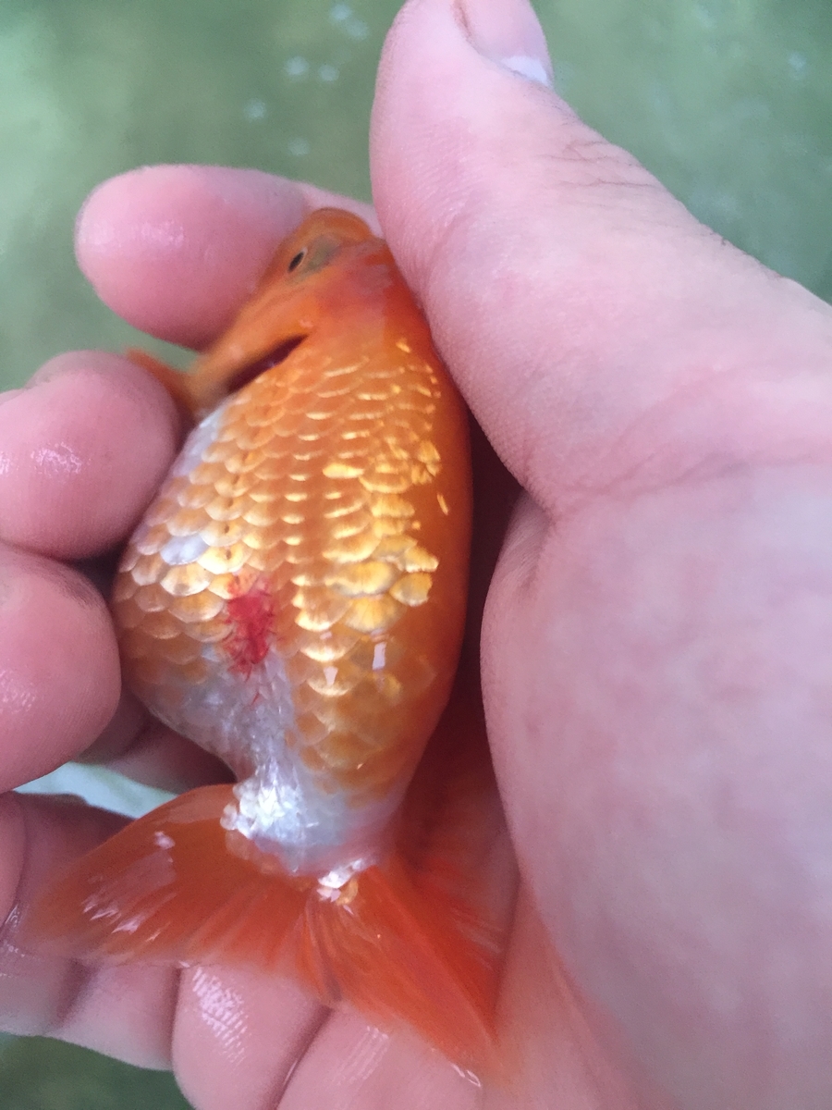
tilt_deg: -83.4
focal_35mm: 29
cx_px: 416
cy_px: 555
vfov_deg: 61.7
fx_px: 929
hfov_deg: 48.2
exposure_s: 1/10
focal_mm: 4.15
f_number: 2.2
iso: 100
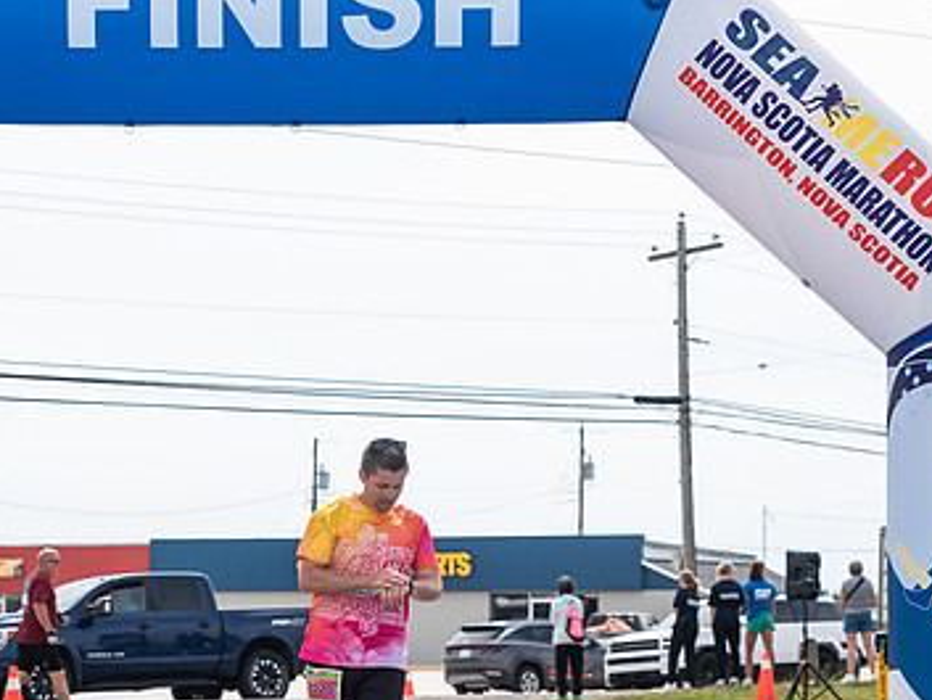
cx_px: 359
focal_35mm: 104
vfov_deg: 14.2
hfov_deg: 18.9
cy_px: 542
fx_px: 2801
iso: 800
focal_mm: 52
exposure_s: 1/4000
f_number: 4
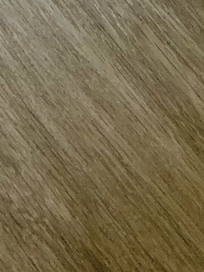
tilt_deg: -54.3
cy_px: -475
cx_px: -57
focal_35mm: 203
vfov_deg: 8.5
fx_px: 1595
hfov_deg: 7.2
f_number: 1.8
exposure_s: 1/120
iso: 80
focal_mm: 3.99
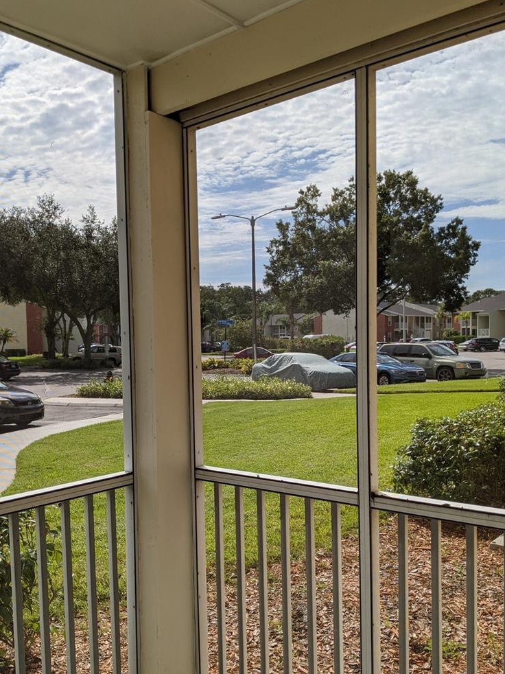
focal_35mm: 33
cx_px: 236
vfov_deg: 55.2
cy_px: 377
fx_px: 642
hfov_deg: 42.9
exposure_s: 1/7812
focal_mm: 4.38
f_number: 1.73
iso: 89
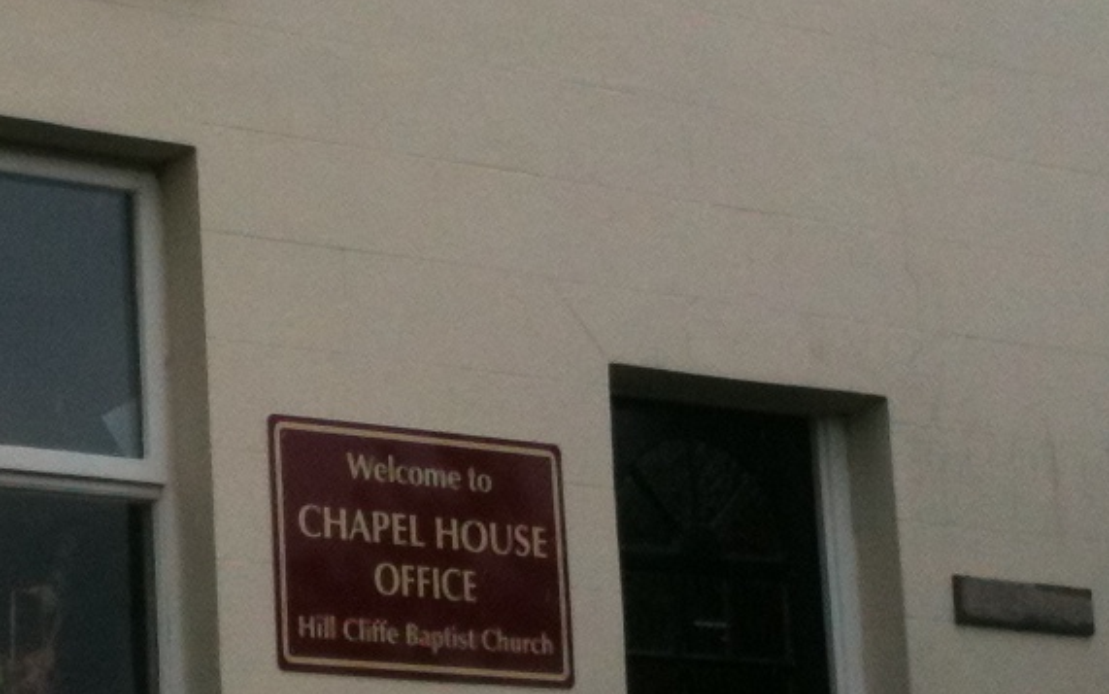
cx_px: 171
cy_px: 399
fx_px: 4020
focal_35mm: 133
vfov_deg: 9.9
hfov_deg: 15.6
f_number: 2.8
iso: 64
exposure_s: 1/626
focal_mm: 3.85
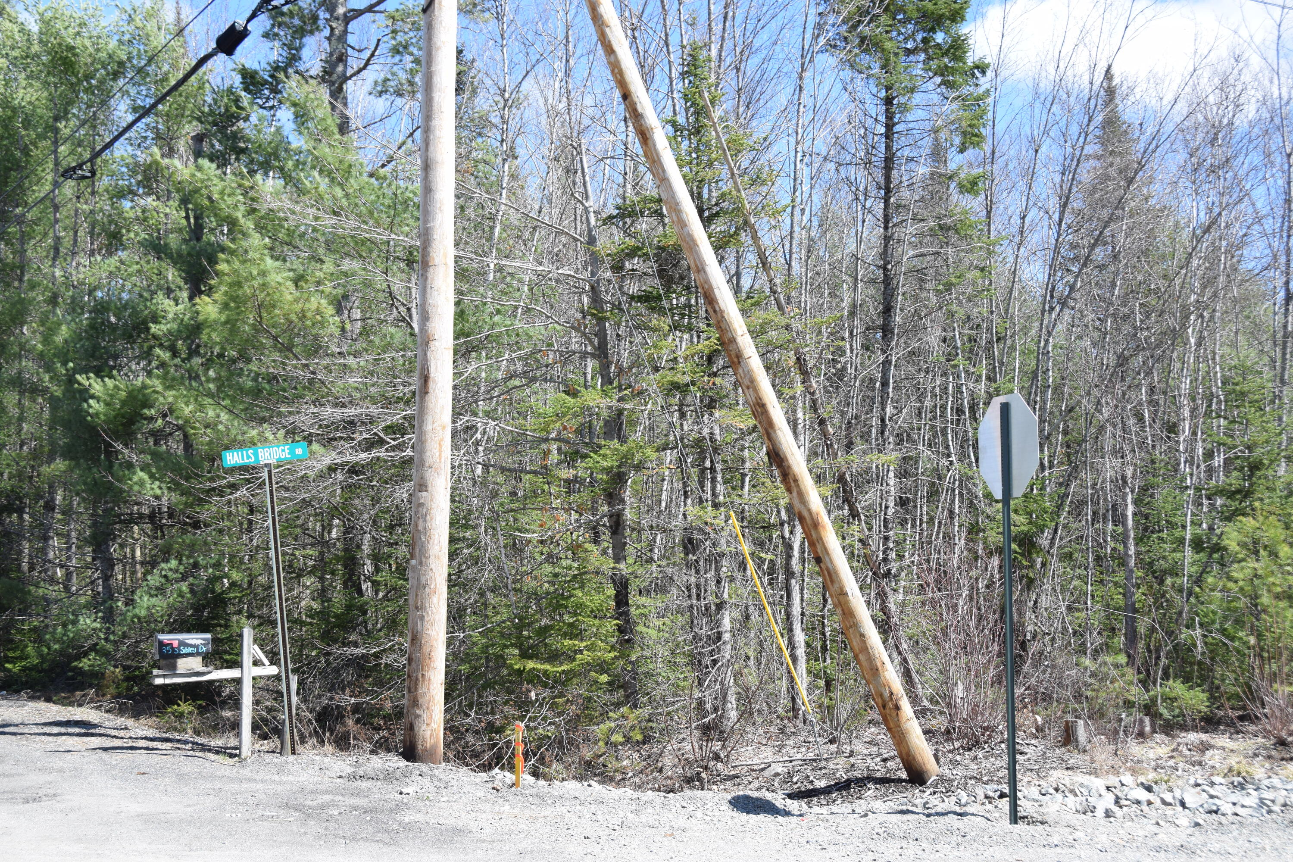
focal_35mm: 44
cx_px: 646
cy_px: 431
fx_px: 1562
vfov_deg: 30.8
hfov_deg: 45.0
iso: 200
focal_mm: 29
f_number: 8
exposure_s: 1/250
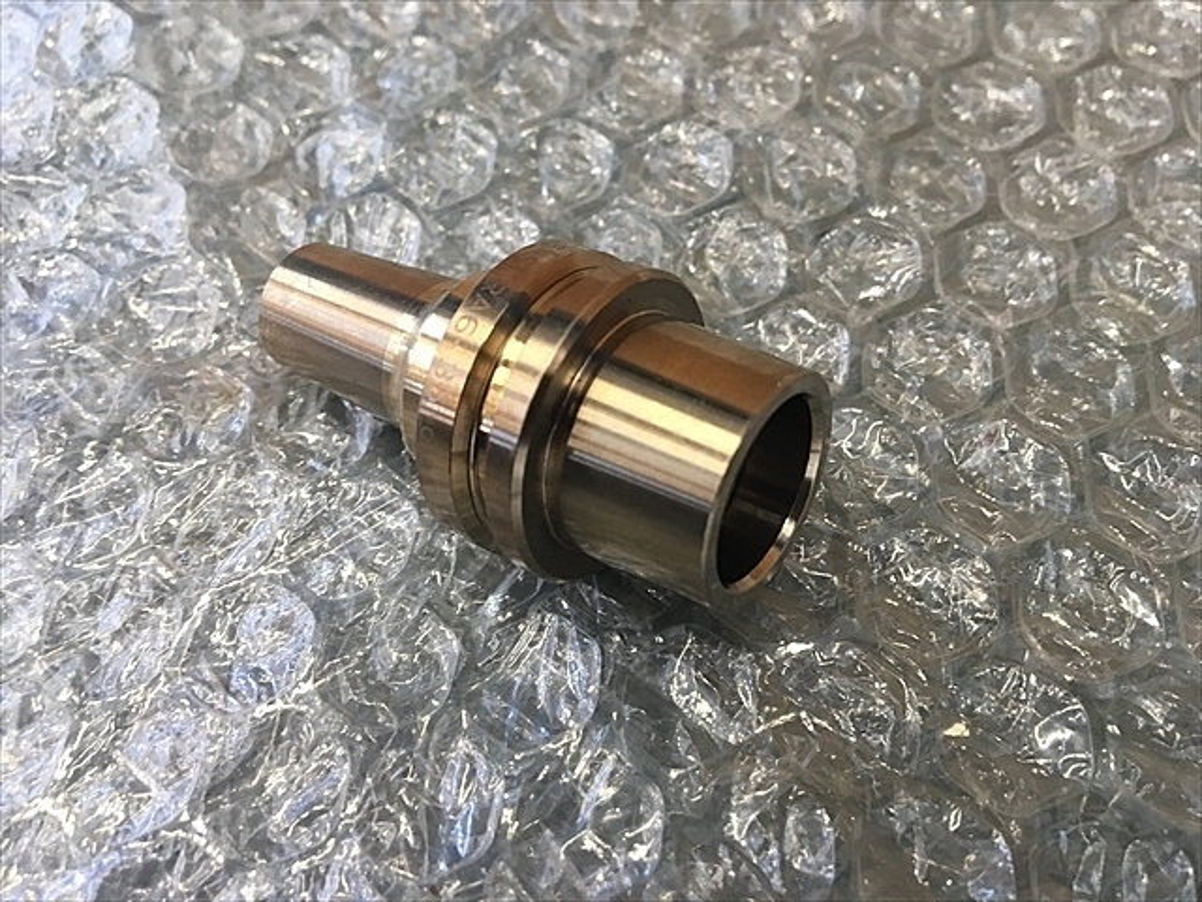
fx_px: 1007
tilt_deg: -63.0
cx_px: 601
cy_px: 451
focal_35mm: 29
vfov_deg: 48.2
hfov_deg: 61.7
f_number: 2.2
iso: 80
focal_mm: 4.15
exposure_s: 1/30
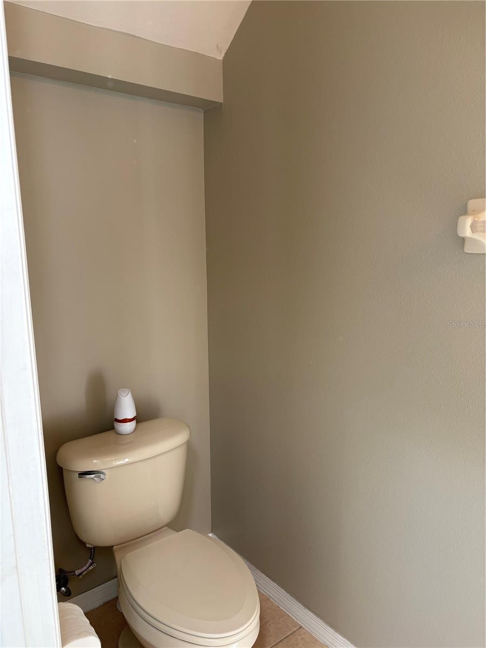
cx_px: 243
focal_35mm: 26
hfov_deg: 53.1
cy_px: 324
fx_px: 487
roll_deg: +0.1
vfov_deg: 67.3
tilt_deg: -11.5
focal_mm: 5.96
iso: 100
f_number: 1.6
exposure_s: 1/120
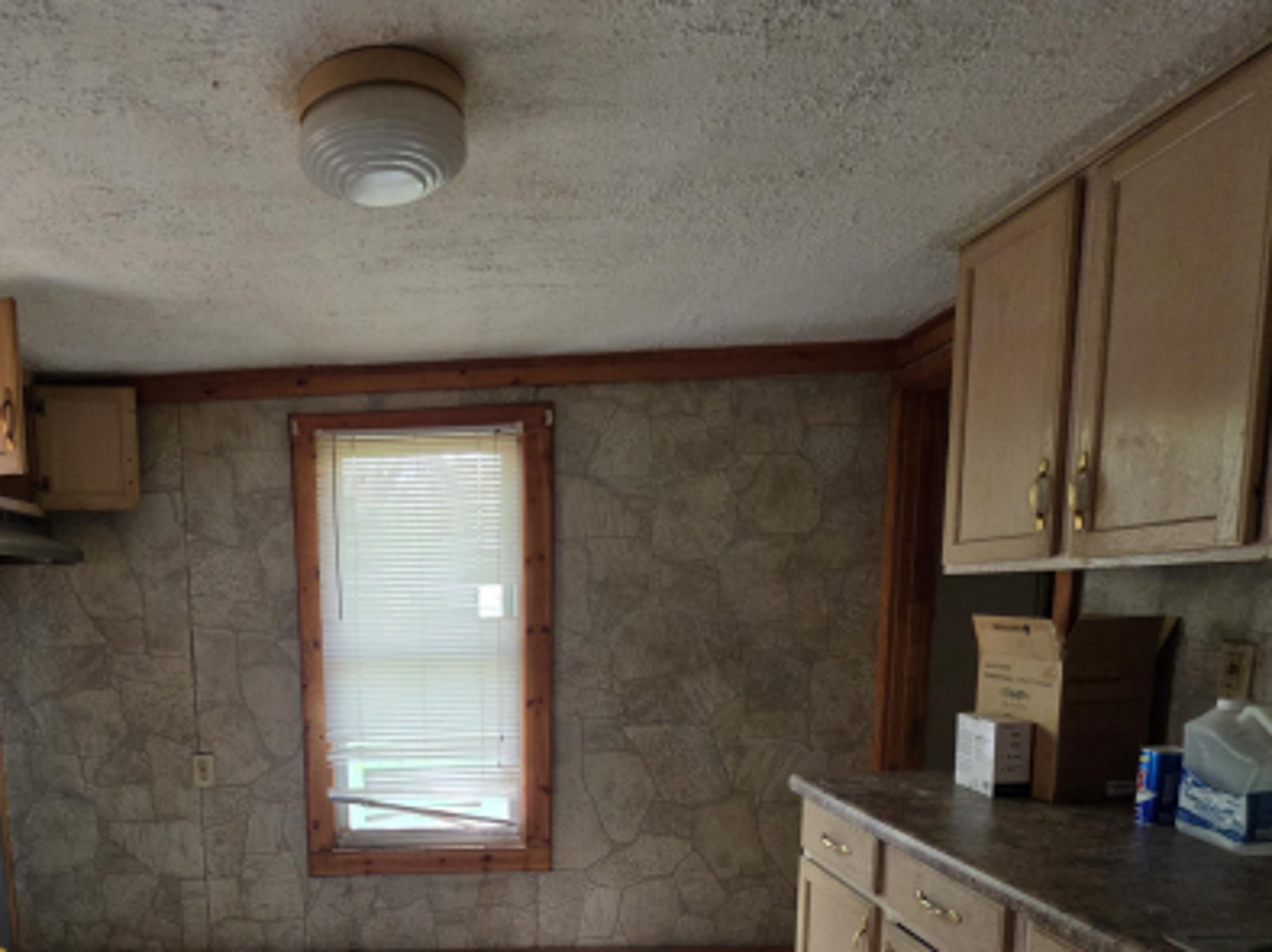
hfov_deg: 73.3
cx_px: 392
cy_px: 723
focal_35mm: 22
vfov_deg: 57.7
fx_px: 808
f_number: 1.9
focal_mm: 2.2
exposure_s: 1/60
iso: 250
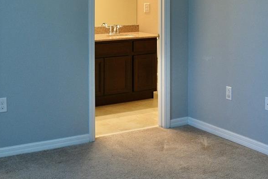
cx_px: 182
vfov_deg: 20.0
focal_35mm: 65
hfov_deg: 30.7
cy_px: -15
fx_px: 484
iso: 1000
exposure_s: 1/60
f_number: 5
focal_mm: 16
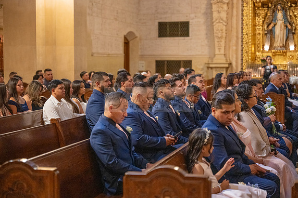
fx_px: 588
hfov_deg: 28.5
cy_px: 100
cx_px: 150
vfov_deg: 19.2
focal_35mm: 71
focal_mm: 70
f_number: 2.8
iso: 2000
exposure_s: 1/200
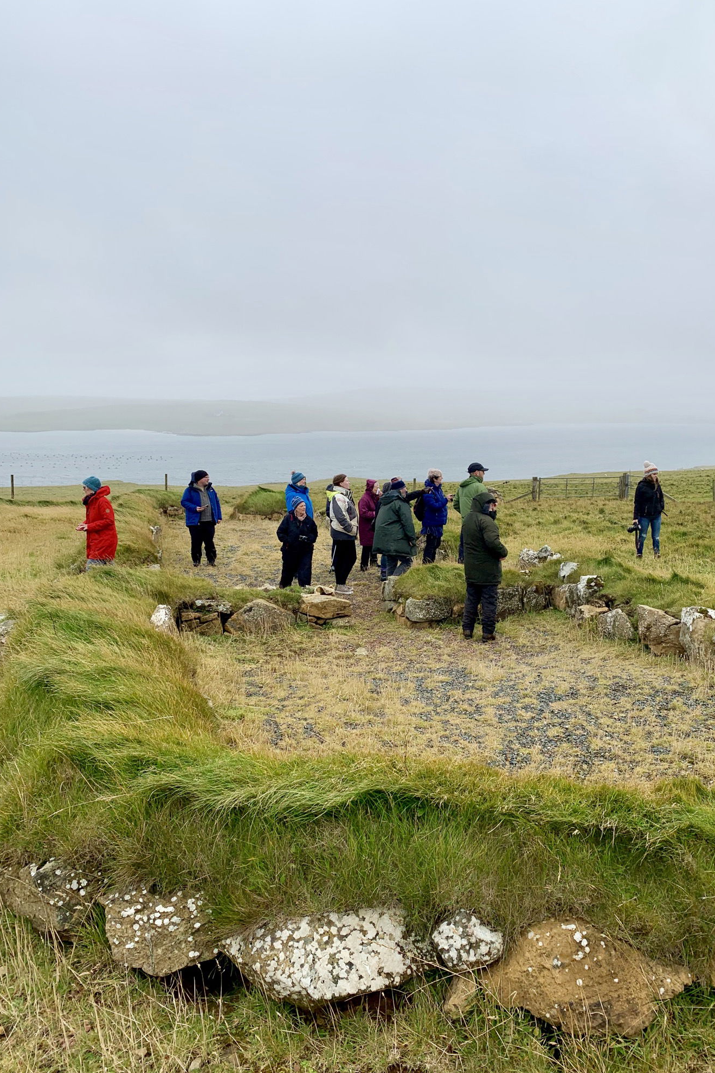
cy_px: 555
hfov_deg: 46.3
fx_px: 834
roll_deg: -1.0
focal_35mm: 28
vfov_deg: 65.5
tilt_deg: -7.7
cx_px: 392
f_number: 1.8
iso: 25
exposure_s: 1/1250
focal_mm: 4.25
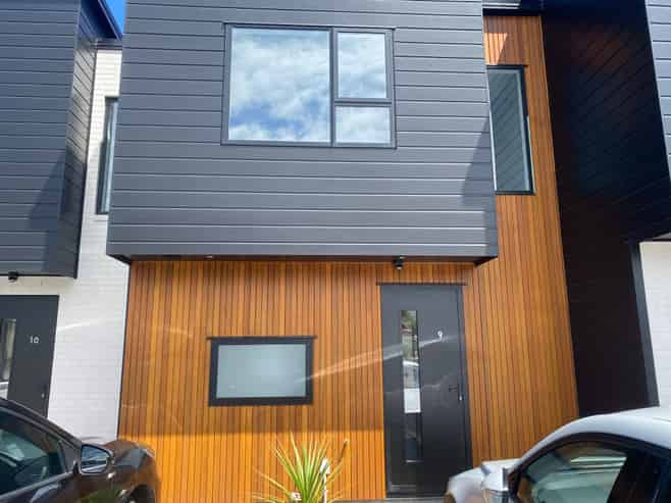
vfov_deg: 53.0
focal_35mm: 26
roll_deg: +0.5
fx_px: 504
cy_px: 252
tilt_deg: +10.7
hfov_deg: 67.3
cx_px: 336
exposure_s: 1/919
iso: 32
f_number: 1.8
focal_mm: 4.25
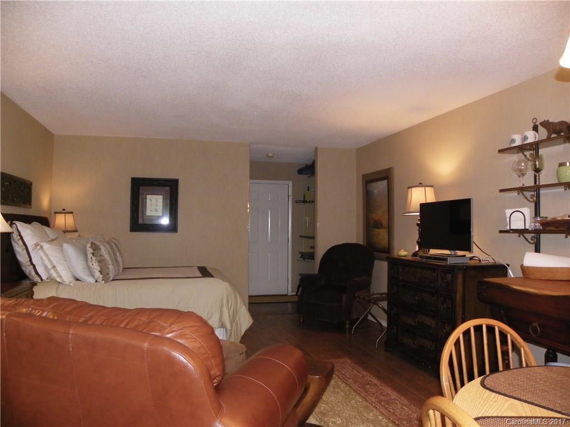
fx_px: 428
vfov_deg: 53.1
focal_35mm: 26
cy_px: 214
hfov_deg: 67.3
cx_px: 285
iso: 200
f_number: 2.8
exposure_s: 1/30
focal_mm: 4.6
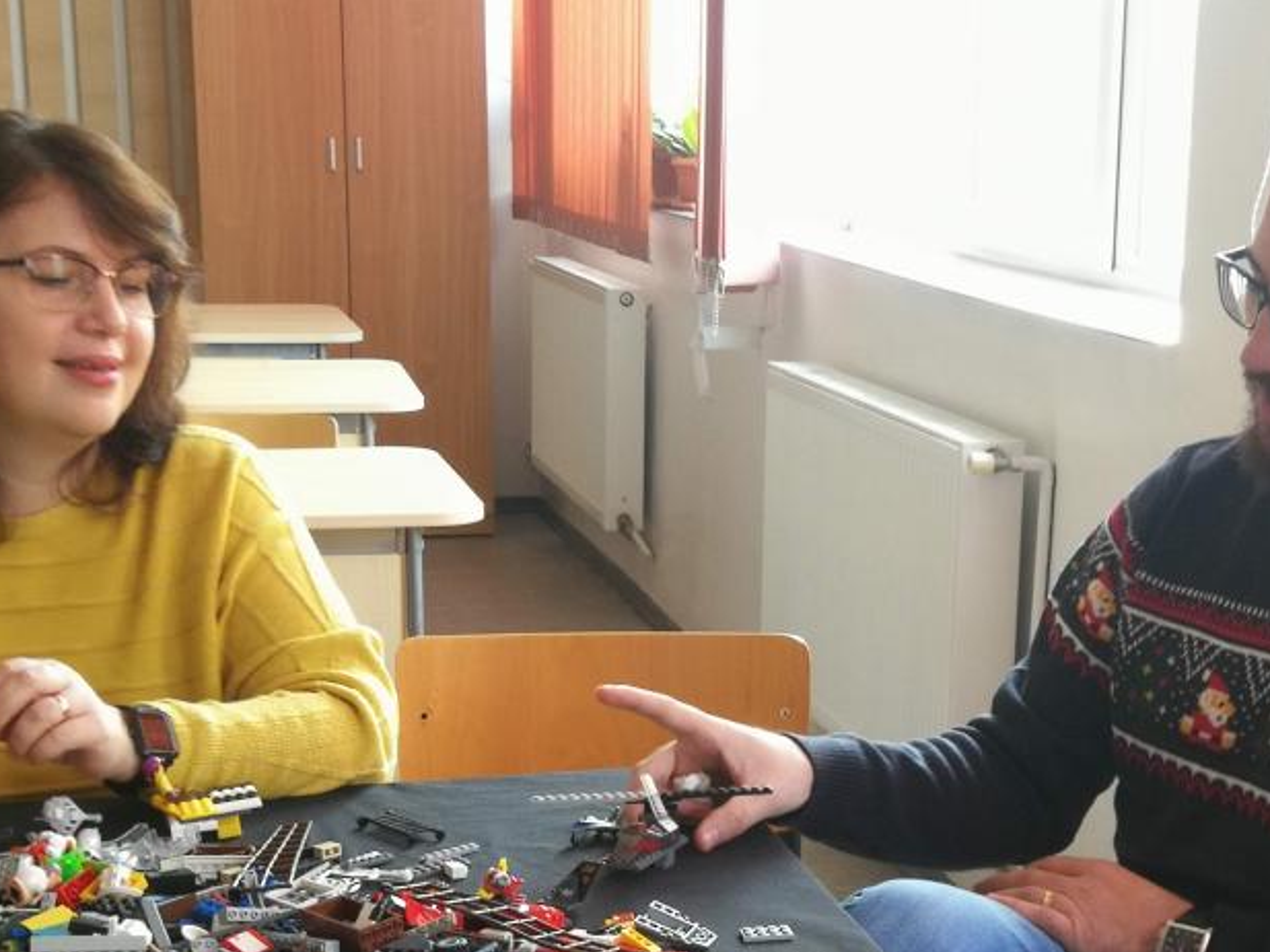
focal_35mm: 68
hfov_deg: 28.3
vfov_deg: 21.3
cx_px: 899
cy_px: 788
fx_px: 2495
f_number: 2.2
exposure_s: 1/33.3
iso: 320
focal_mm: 3.95
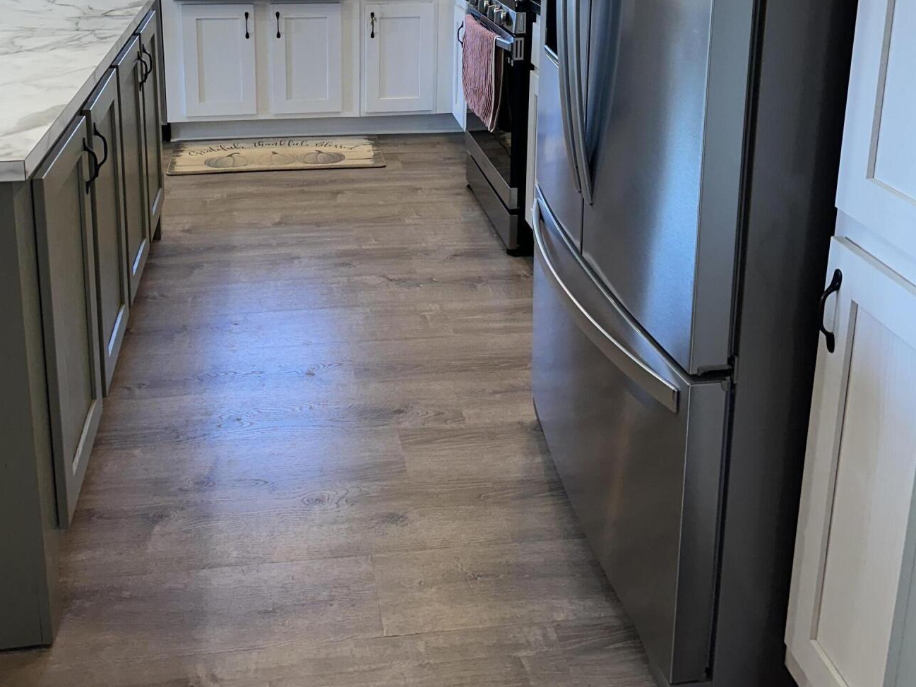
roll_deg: -1.2
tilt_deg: -13.2
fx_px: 979
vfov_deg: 36.3
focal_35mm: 37
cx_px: 396
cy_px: 69
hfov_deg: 50.0
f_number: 1.78
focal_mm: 6.86
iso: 160
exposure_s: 1/120
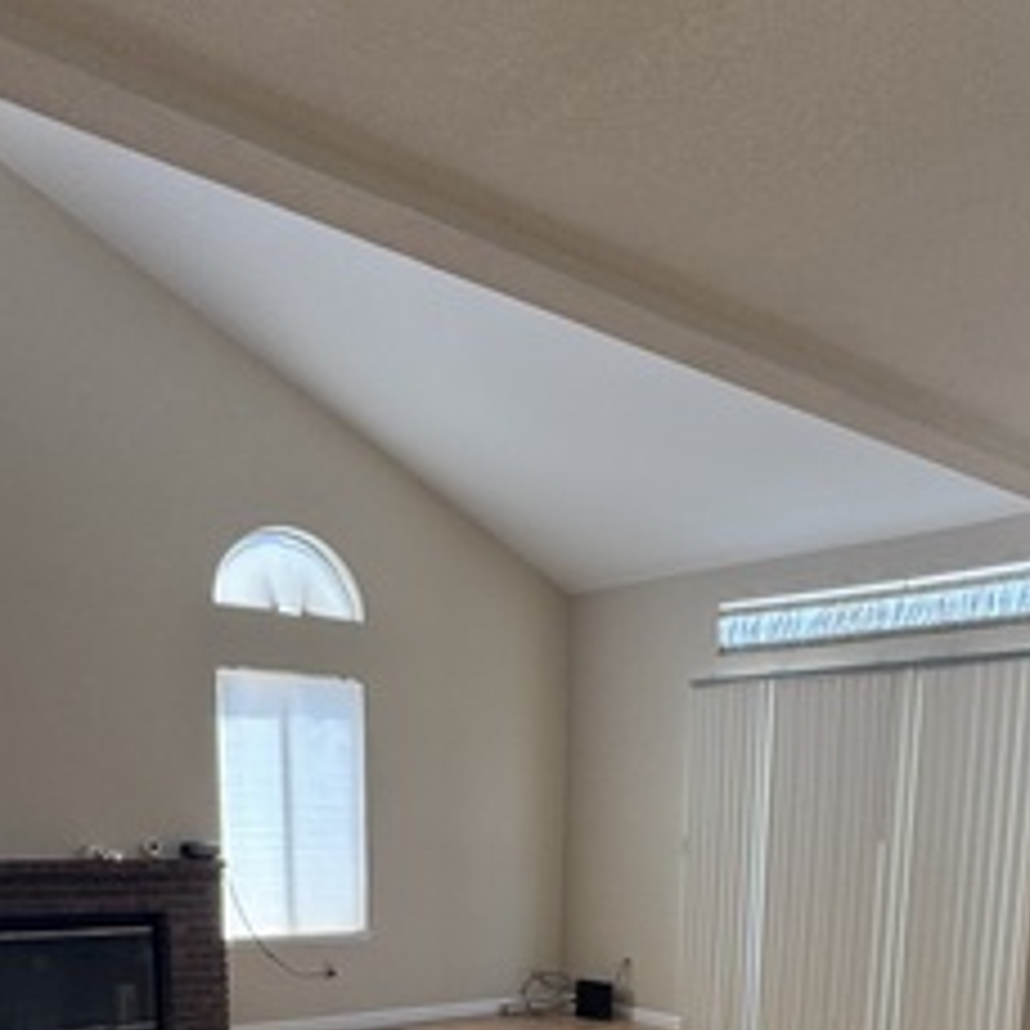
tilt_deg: -11.2
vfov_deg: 39.9
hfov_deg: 45.8
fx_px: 1212
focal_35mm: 36
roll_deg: -0.9
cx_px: 612
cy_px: 1055
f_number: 2.2
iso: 125
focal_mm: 2.22
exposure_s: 1/99
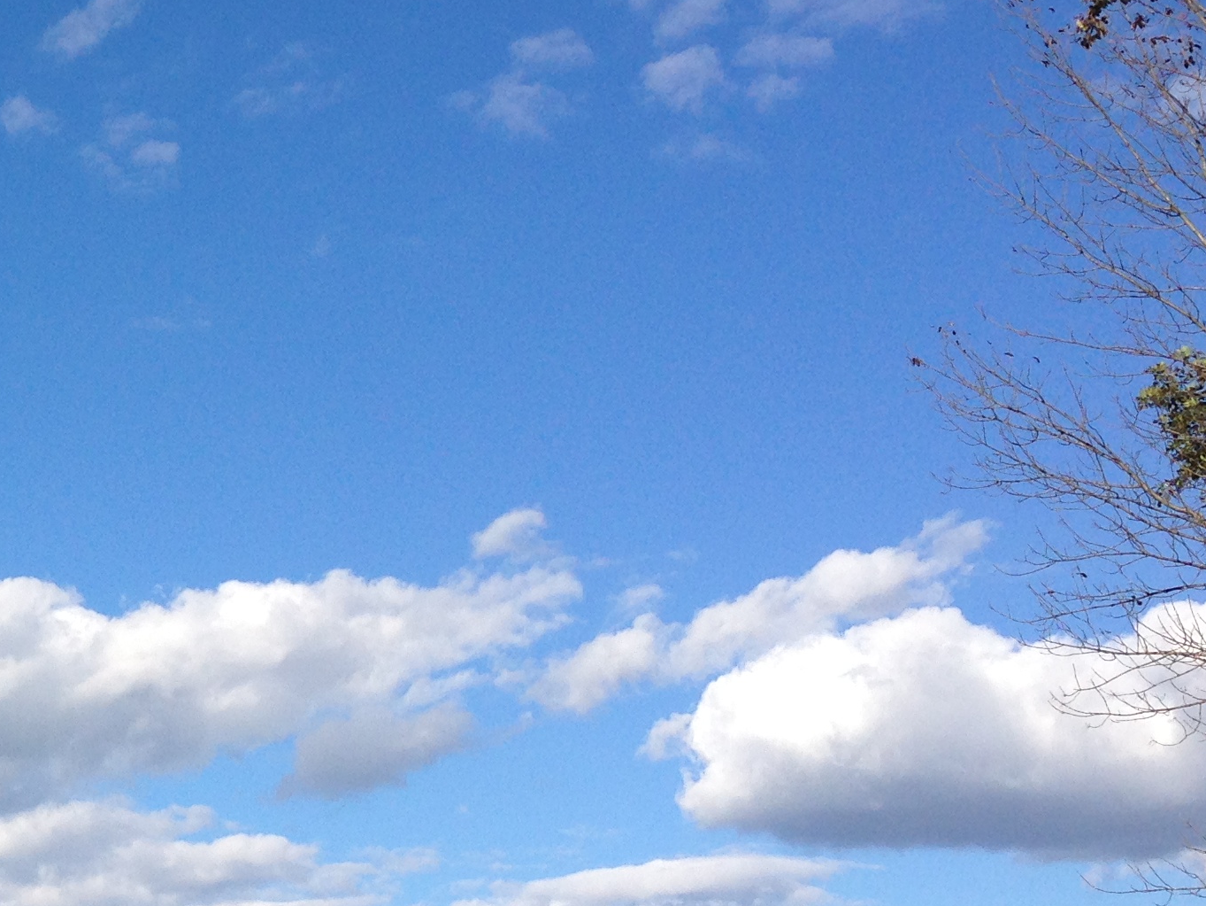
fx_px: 2753
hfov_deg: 23.0
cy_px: 435
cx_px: -176
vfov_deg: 18.7
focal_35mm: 79
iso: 50
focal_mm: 4.13
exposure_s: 1/1808
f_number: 2.4
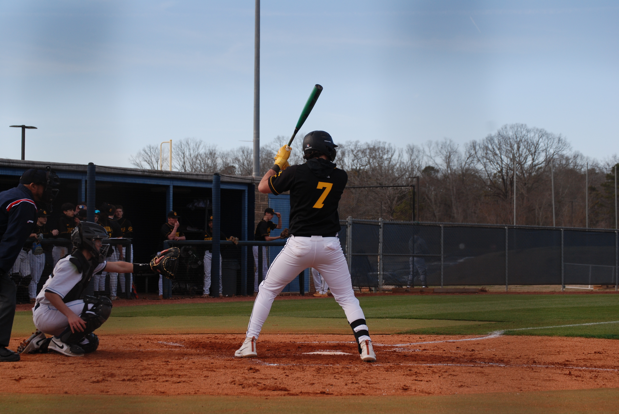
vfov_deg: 12.2
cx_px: 310
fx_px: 1937
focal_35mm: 112
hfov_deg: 18.2
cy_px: 207
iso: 200
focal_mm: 75
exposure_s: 1/500
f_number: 5.6
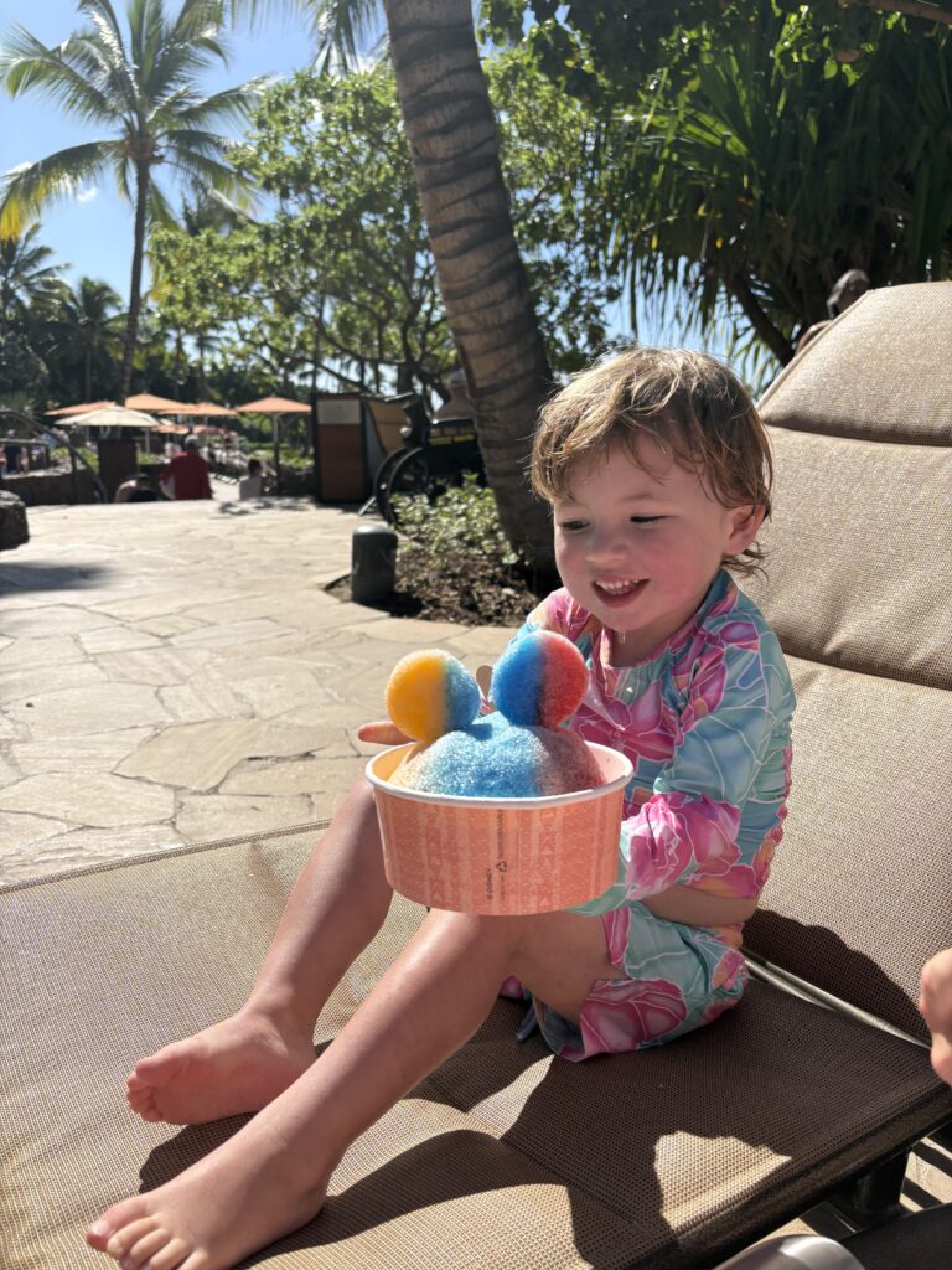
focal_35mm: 26
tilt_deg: -12.0
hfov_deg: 53.1
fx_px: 953
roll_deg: -0.7
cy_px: 635
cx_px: 476
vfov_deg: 67.3
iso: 50
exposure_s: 1/3831
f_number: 1.6
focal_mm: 5.96
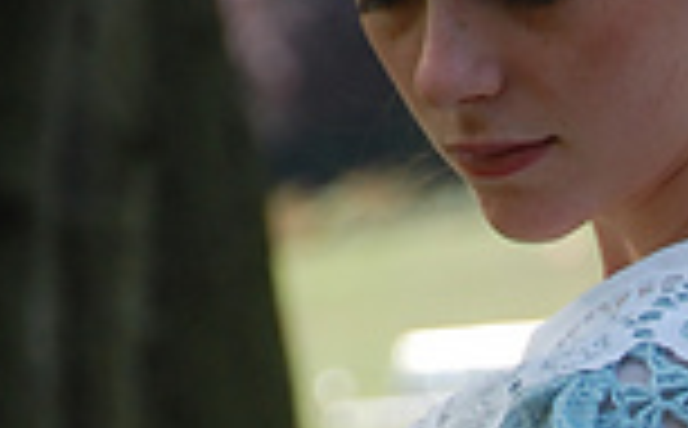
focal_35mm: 672
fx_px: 12580
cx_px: 710
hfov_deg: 3.1
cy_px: 906
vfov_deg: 1.9
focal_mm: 105
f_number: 5.6
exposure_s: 1/400
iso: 400
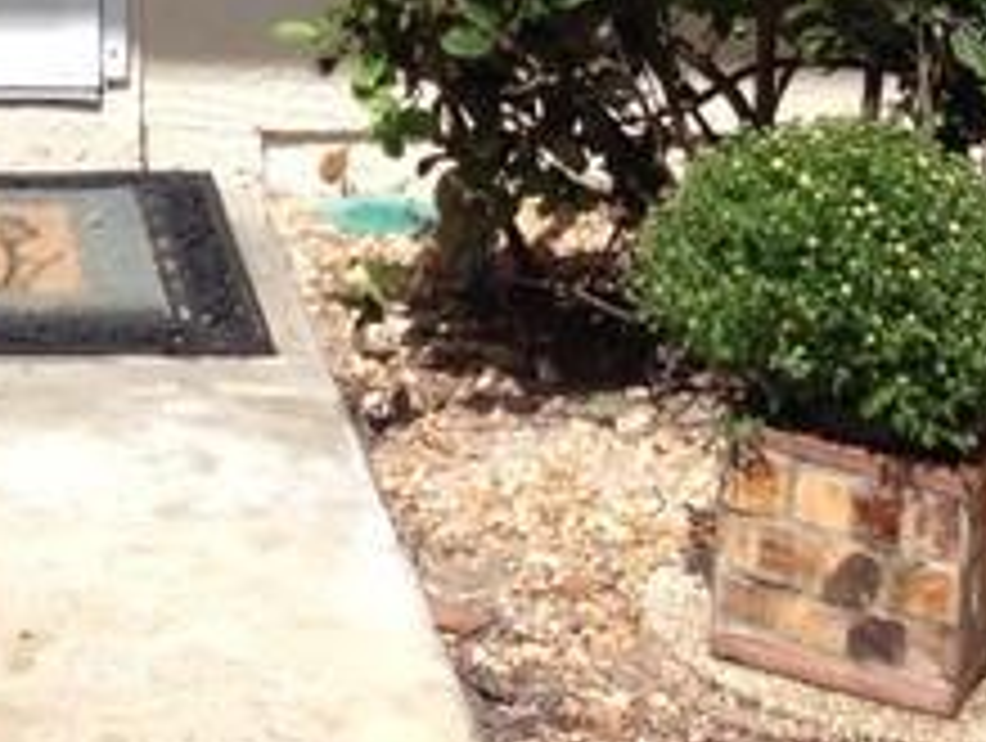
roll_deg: +0.6
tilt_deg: -3.6
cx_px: -207
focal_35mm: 154
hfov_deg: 12.5
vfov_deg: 9.1
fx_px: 4394
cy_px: -738
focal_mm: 4.12
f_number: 2.4
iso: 50
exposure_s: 1/1427
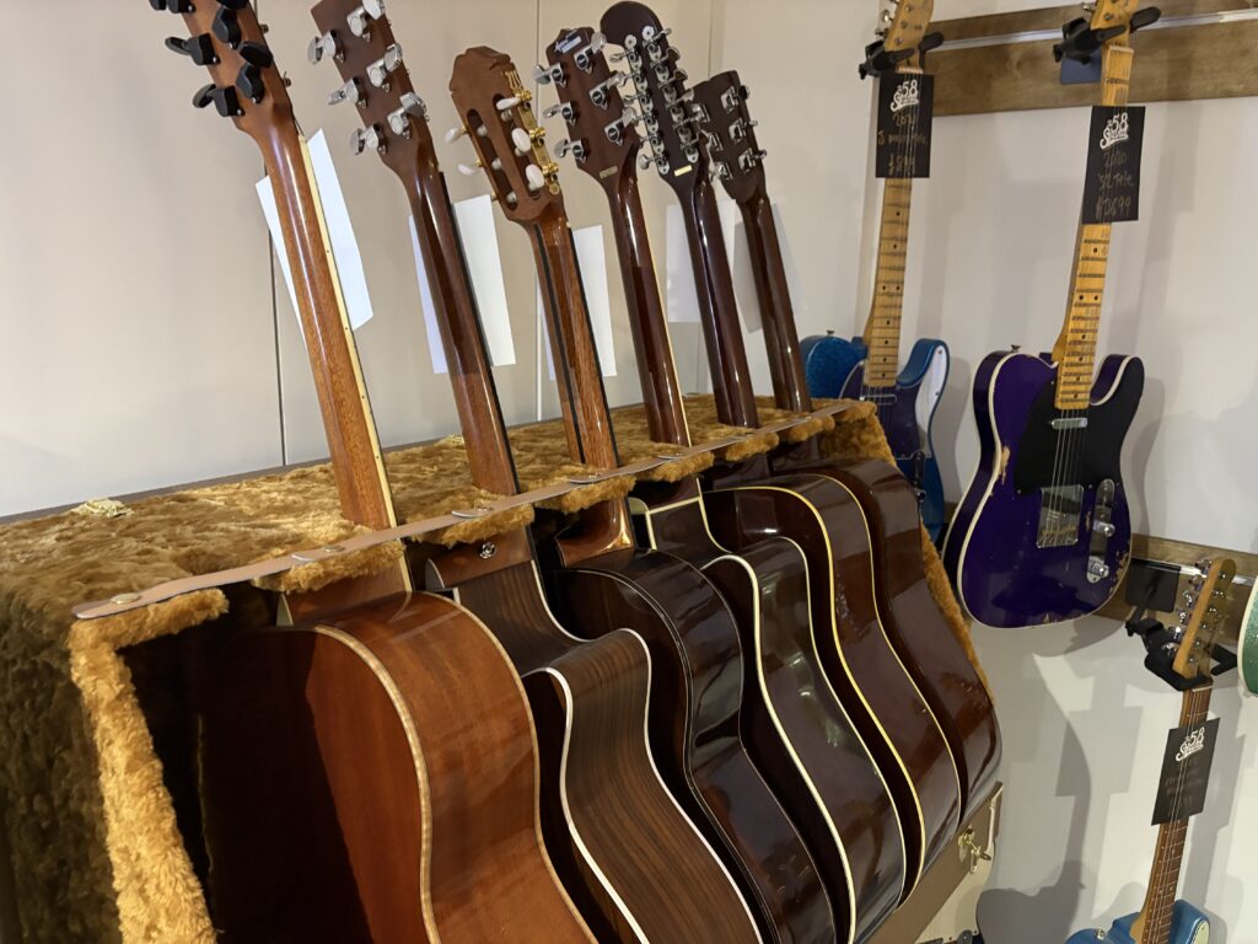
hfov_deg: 67.3
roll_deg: -1.0
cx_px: 629
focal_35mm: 26
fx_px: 945
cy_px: 472
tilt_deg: -12.4
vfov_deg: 53.1
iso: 640
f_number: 1.6
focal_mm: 5.96
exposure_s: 1/25
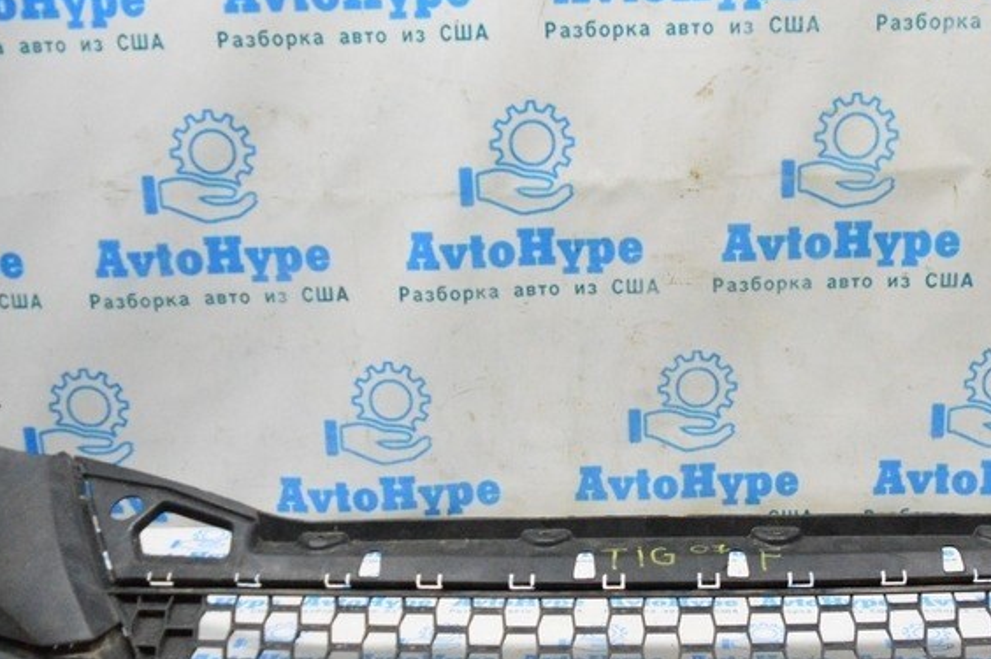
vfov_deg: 27.4
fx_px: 1348
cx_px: 629
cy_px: 421
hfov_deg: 40.1
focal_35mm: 49
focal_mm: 18
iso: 6400
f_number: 3.5
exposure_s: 1/800
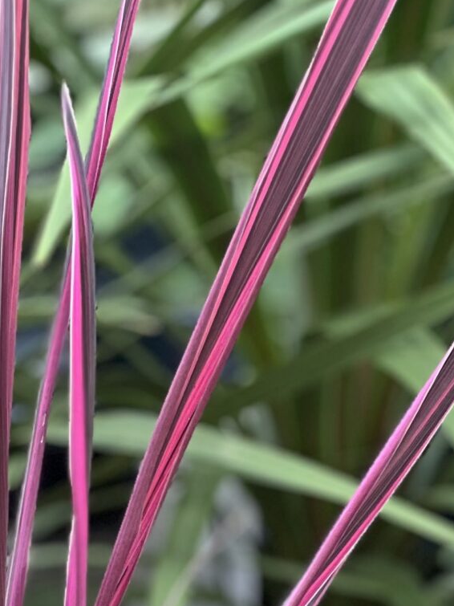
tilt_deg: -21.0
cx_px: -142
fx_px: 4565
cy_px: 893
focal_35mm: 261
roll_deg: -1.2
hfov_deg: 5.7
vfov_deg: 7.5
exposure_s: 1/121
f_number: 2.8
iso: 80
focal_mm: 9
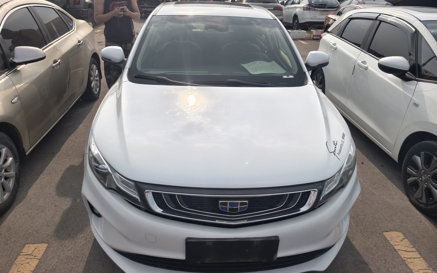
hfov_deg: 72.5
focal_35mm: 25
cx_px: 218
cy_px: 133
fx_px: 298
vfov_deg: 49.3
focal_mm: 5.6
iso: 72
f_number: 1.57
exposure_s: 1/2976
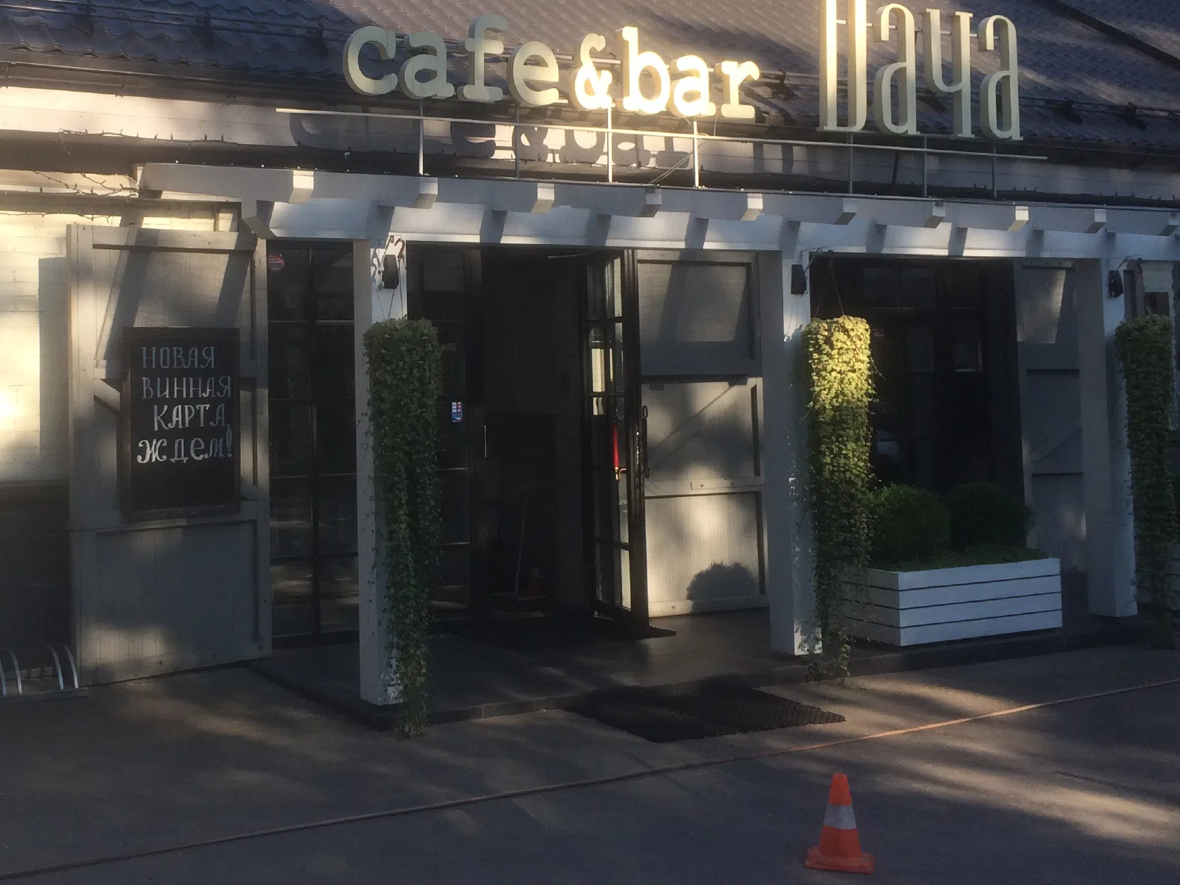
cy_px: 328
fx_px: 1500
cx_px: 377
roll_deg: +0.6
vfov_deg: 32.7
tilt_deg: +2.1
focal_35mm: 44
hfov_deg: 42.3
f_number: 2.2
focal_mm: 4.15
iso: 32
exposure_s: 1/733
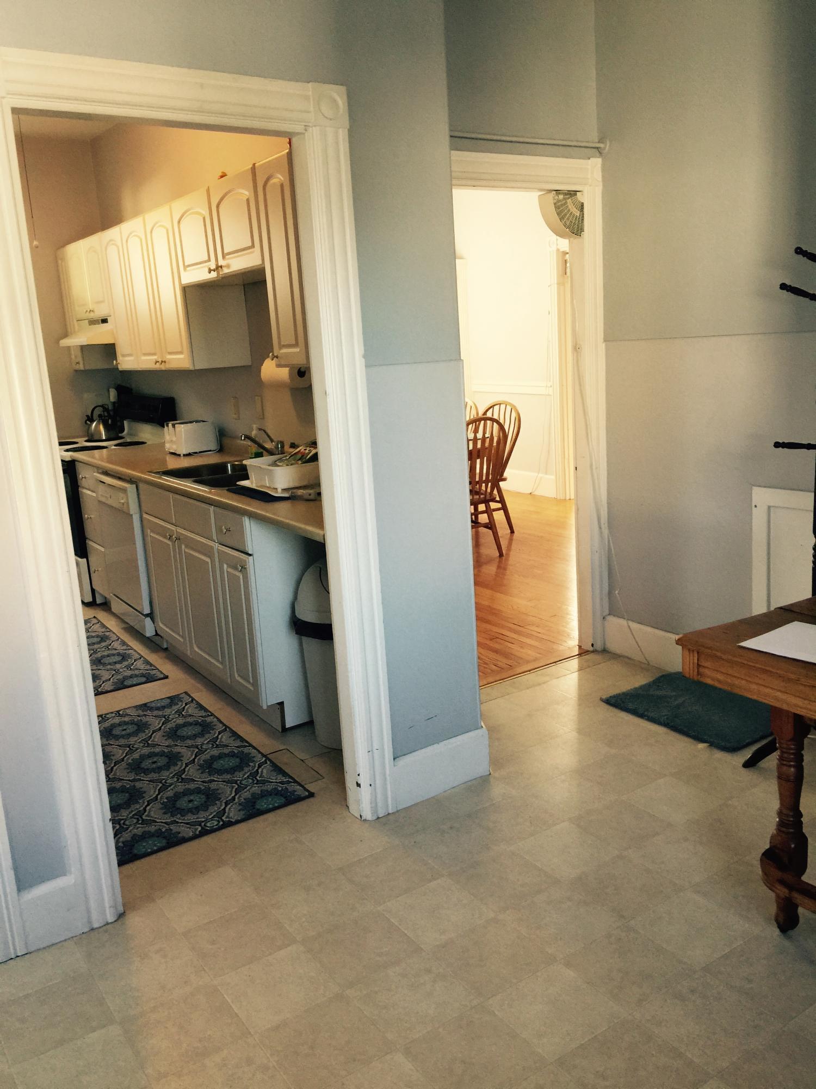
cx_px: 408
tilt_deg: -10.0
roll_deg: +4.3
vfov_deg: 61.7
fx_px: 911
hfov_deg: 48.2
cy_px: 544
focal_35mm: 29
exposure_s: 1/30
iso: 50
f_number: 2.2
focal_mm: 4.15
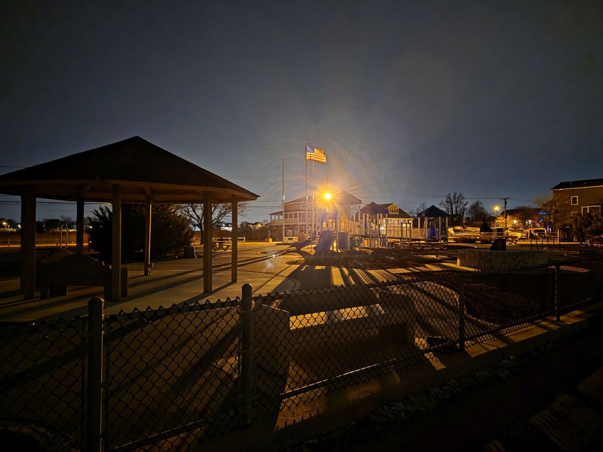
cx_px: 302
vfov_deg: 58.9
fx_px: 401
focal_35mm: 23
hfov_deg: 73.9
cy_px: 226
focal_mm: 6.3
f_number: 1.7
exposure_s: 1/9.24
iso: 3200
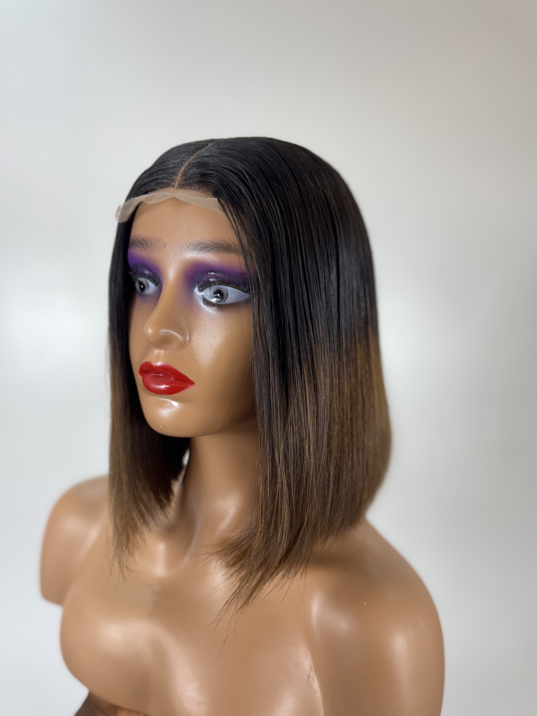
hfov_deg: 56.8
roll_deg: +0.3
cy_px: 358
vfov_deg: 71.6
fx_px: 496
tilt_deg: -2.7
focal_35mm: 24
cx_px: 268
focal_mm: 6.76
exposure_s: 1/100
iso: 100
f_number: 1.78
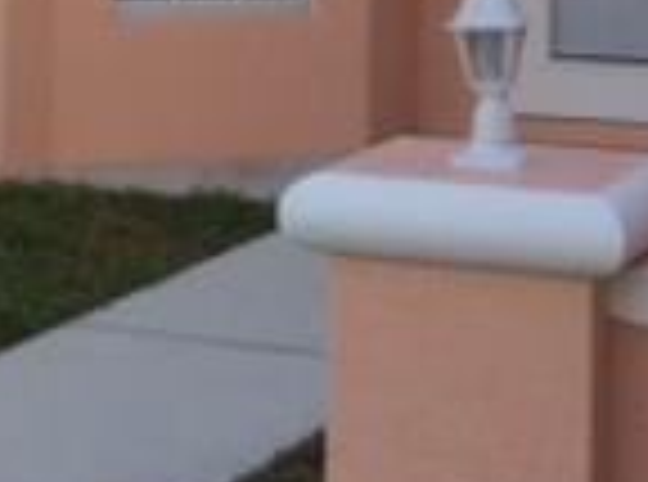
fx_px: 2743
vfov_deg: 9.8
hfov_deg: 13.4
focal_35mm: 147
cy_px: -180
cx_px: 94
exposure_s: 1/657
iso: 32
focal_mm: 3.3
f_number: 2.4
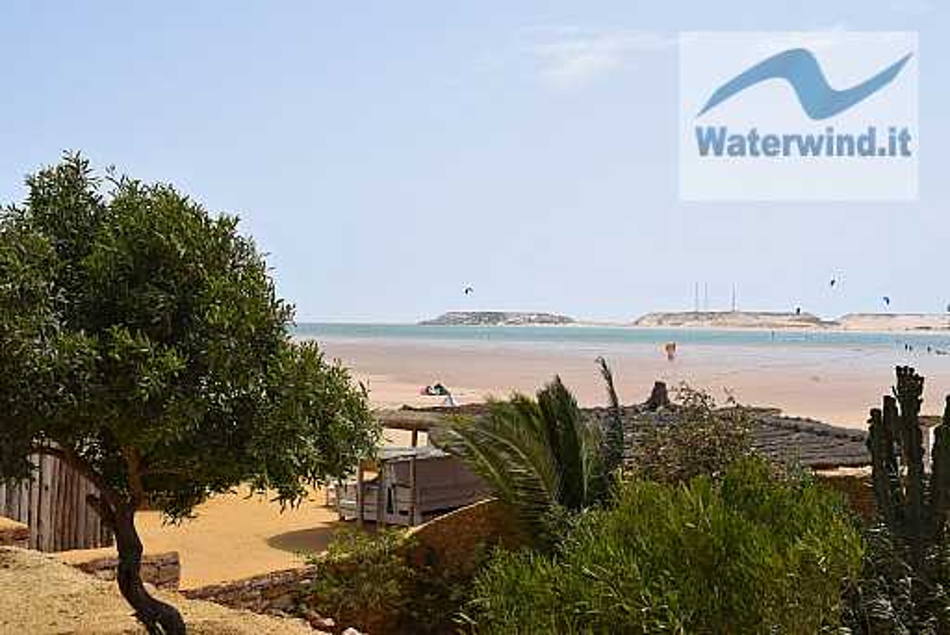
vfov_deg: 33.1
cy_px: 318
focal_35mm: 40
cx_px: 475
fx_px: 1069
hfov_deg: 47.9
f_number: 10
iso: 200
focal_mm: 27
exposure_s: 1/400
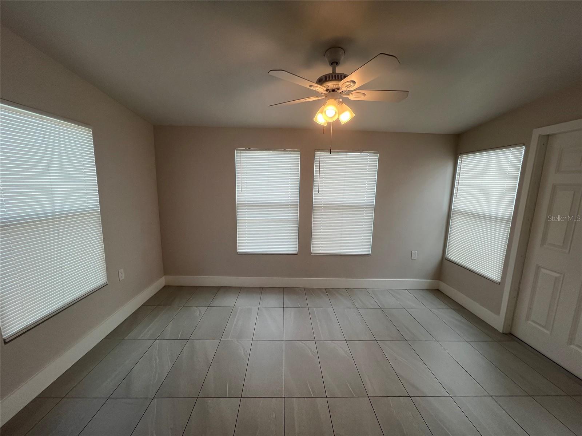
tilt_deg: -8.6
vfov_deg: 89.9
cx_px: 291
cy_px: 218
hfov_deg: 106.2
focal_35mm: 13
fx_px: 219
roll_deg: -1.1
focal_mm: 1.57
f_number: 1.8
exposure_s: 1/120
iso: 40
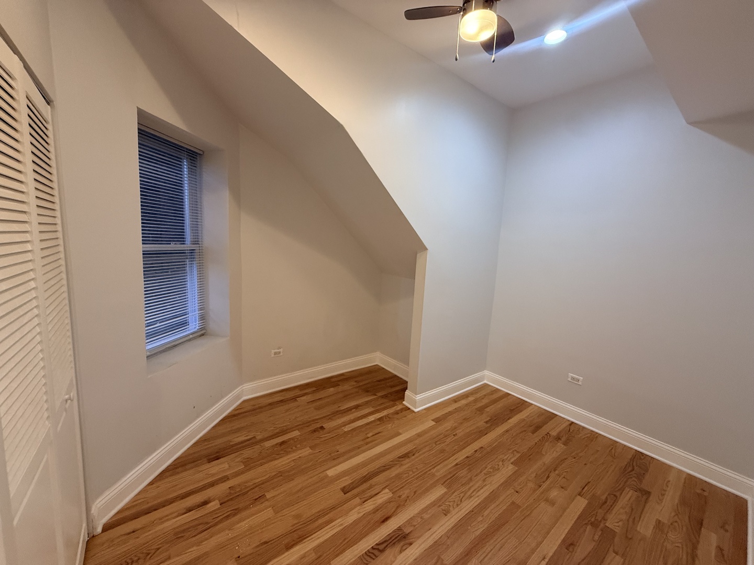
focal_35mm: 14
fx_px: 305
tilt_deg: -7.4
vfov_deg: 85.7
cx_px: 377
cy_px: 282
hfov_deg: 102.1
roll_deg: -3.1
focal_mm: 2.22
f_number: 2.2
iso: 320
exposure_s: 1/120
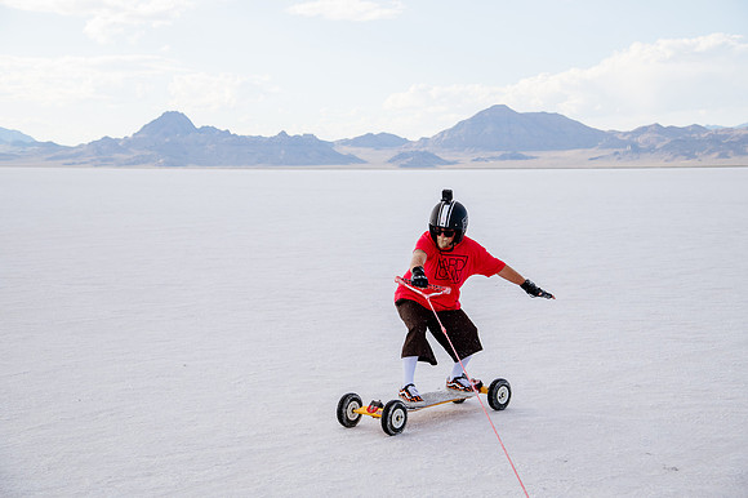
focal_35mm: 59
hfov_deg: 33.7
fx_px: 1234
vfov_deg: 22.8
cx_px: 379
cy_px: 249
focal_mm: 58
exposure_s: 1/1250
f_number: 5.6
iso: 400
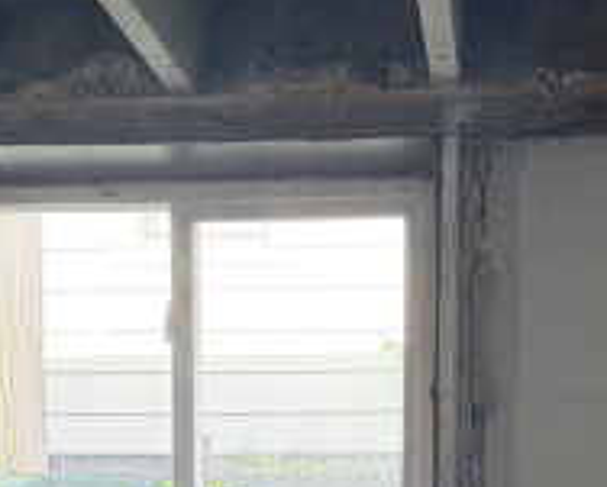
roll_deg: +0.4
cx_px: 318
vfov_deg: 17.4
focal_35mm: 83
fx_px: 1493
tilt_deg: -4.3
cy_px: 642
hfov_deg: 23.0
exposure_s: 1/144
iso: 200
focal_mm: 6.76
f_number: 1.78
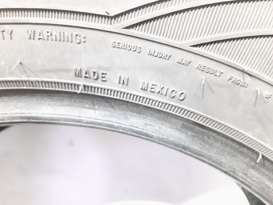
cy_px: 102
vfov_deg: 51.3
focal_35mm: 27
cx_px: 136
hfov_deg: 65.3
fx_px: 213
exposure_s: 1/17
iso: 1250
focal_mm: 3.93
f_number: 1.7
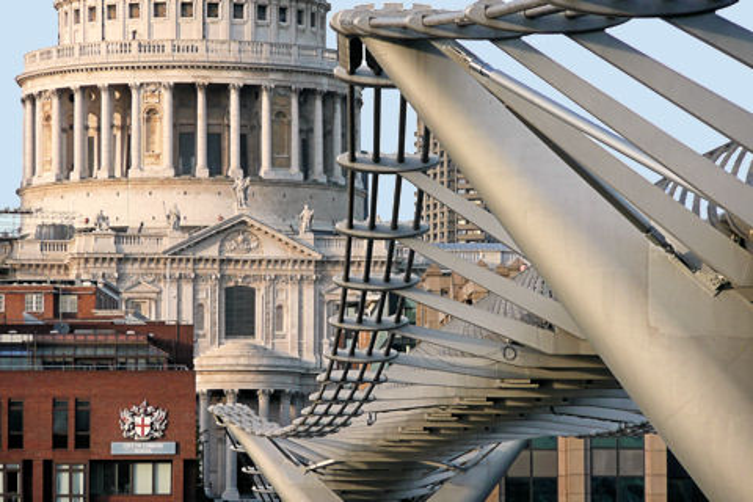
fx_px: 4978
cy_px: 251
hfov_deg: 8.7
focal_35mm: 238
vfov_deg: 5.8
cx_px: 376
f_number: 4.9
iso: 100
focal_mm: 39.1
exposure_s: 1/125
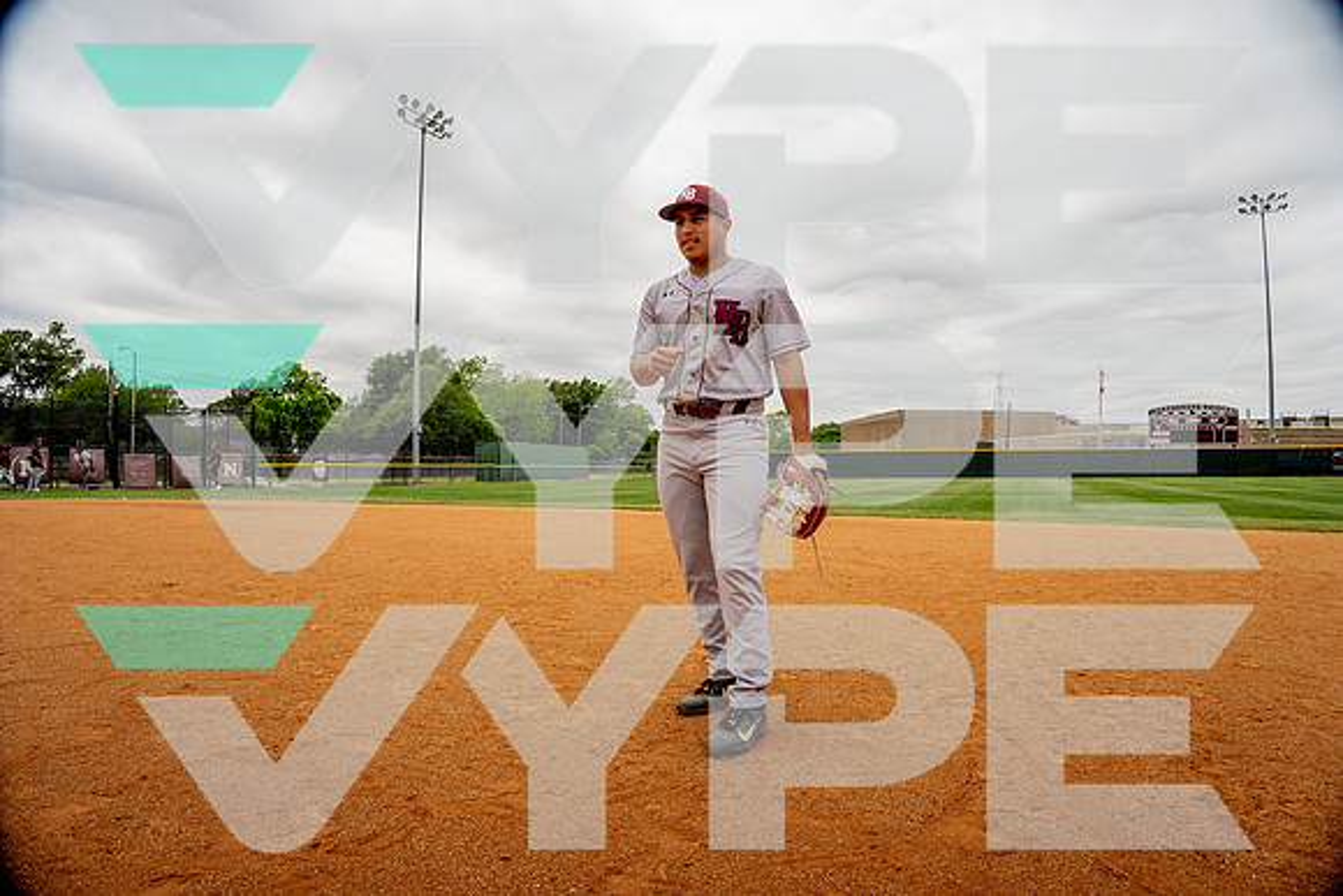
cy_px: 448
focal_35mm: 20
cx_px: 672
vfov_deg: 62.0
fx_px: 746
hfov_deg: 84.0
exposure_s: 1/1600
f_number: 5.6
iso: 400
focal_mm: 20
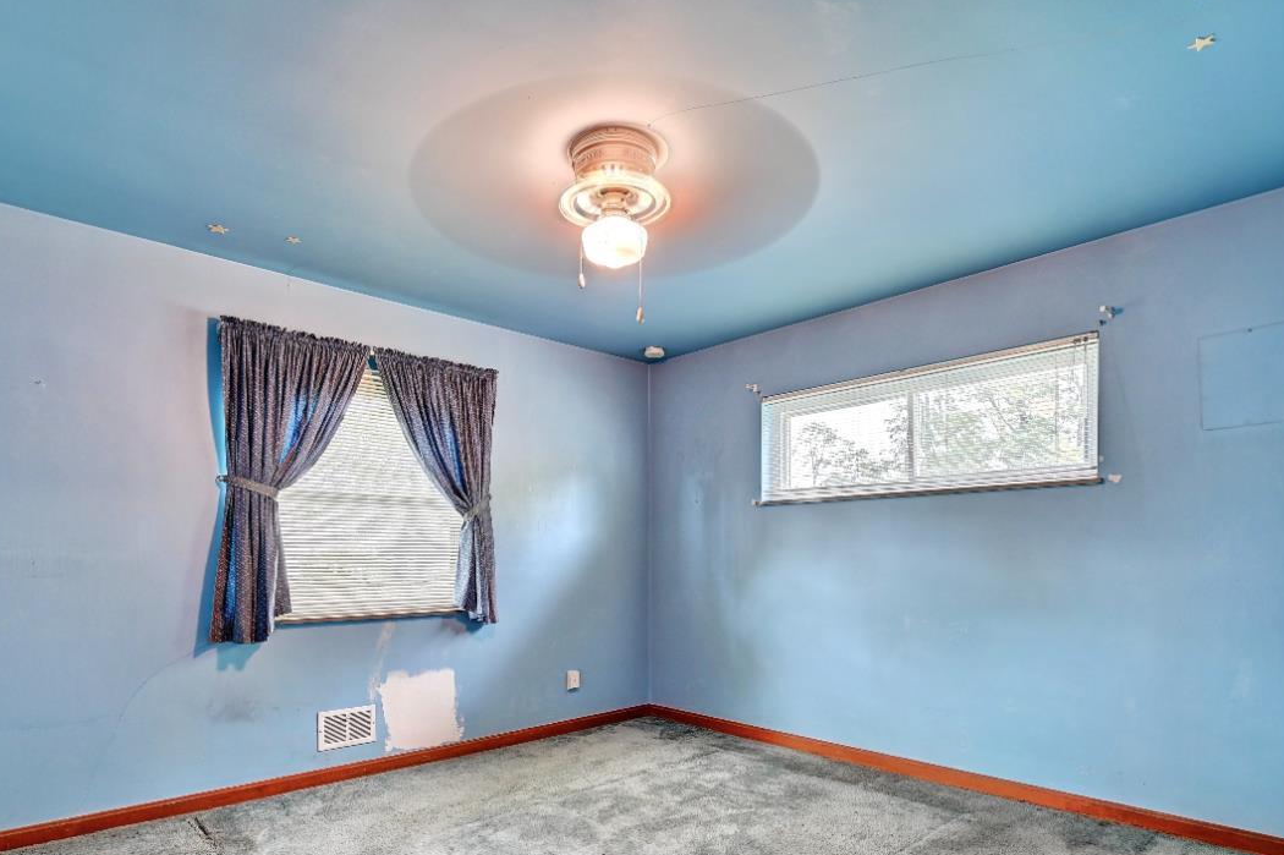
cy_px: 564
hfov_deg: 84.0
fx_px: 713
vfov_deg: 60.5
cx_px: 614
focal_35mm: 20
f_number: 8
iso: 400
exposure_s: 1/5
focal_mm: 14
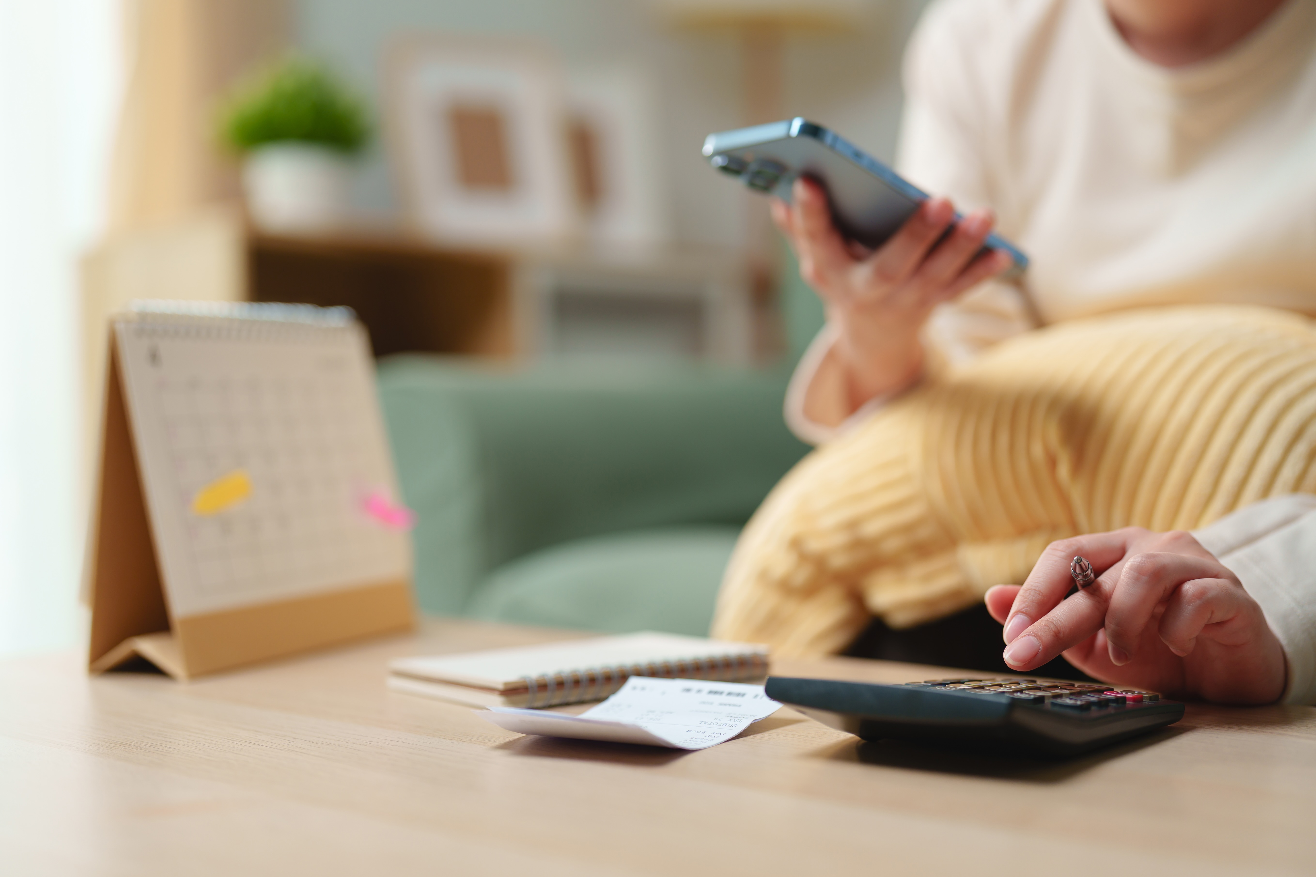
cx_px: 658
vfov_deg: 27.0
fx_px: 1828
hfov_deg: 39.6
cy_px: 438
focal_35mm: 50
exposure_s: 1/250
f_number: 1.8
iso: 100
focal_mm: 50
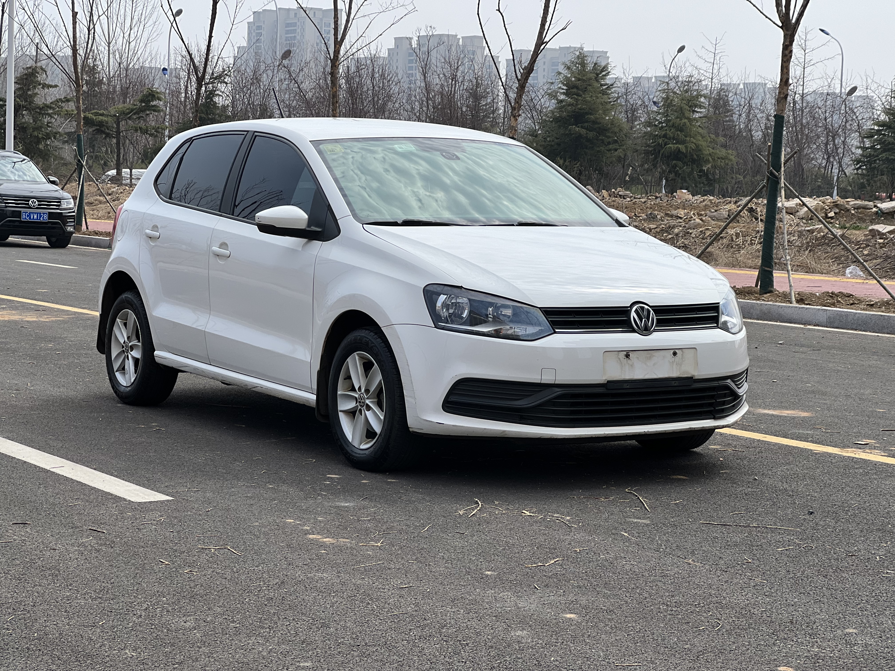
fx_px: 1991
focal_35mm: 77
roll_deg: -1.2
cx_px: 448
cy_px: 336
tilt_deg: -4.2
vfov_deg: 19.1
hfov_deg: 25.3
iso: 32
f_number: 2.8
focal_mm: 9
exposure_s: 1/649
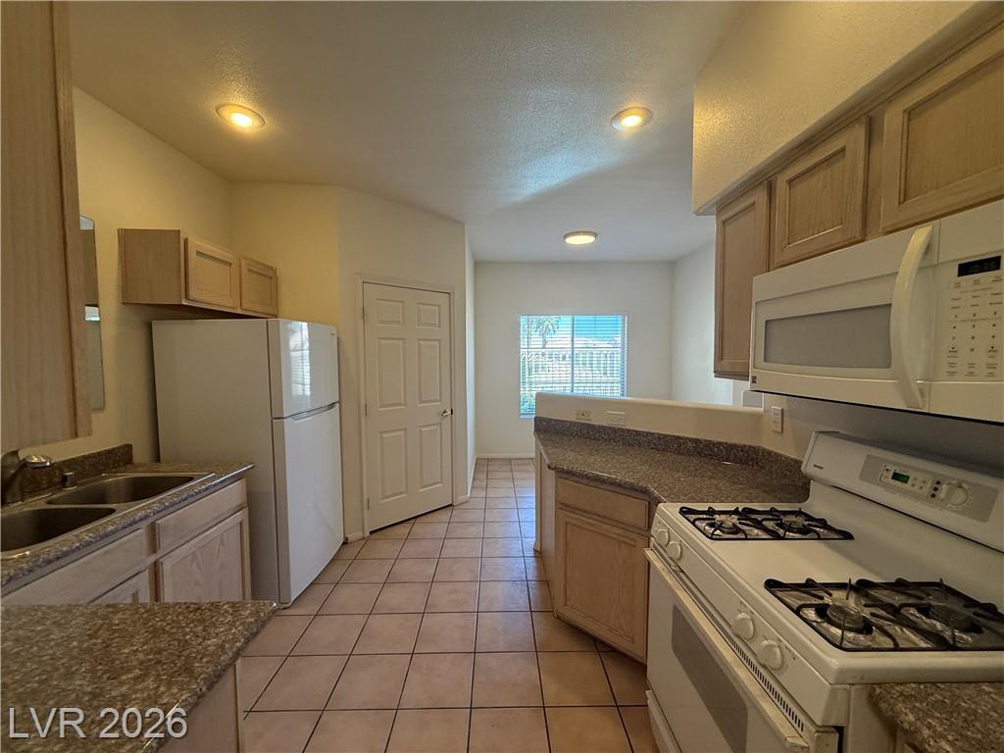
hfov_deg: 102.1
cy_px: 376
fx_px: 406
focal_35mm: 14
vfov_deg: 85.7
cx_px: 502
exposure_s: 1/120
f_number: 2.2
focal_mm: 2.22
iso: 100
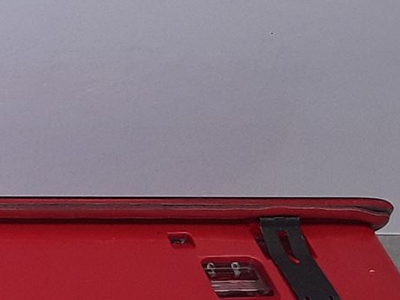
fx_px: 1422
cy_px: 252
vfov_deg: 12.0
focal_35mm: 123
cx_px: -326
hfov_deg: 14.1
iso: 40
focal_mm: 2.91
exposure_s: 1/139
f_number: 1.9
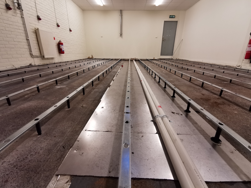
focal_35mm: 16
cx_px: 126
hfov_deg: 94.5
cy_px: 94
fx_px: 116
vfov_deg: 78.1
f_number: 2.2
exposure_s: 1/50
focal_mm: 2.35
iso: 125
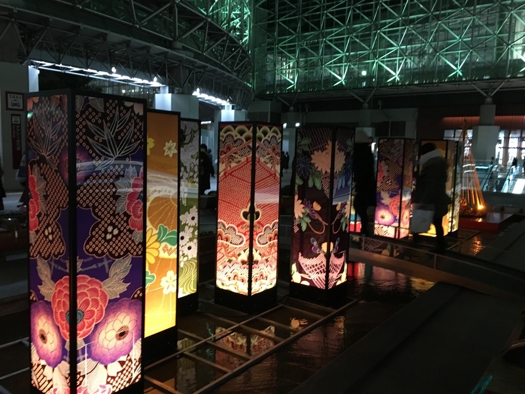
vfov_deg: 48.2
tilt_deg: -7.5
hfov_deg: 61.7
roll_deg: -1.3
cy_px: 197
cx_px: 262
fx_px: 440
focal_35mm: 29
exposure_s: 1/15
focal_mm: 4.15
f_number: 2.2
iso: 200
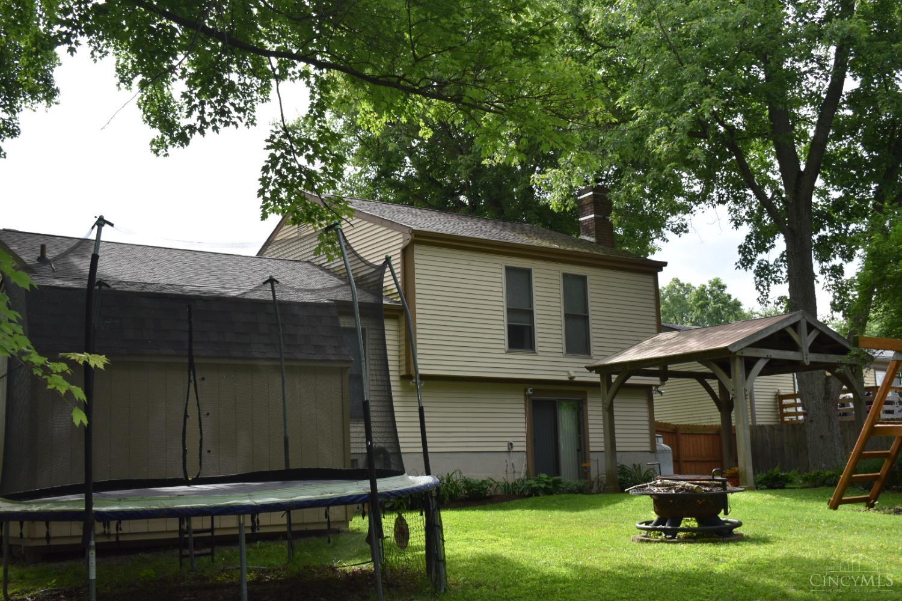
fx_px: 1052
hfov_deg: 46.4
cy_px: 300
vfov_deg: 31.9
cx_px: 451
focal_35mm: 42
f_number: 5.6
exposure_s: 1/200
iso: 100
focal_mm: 28
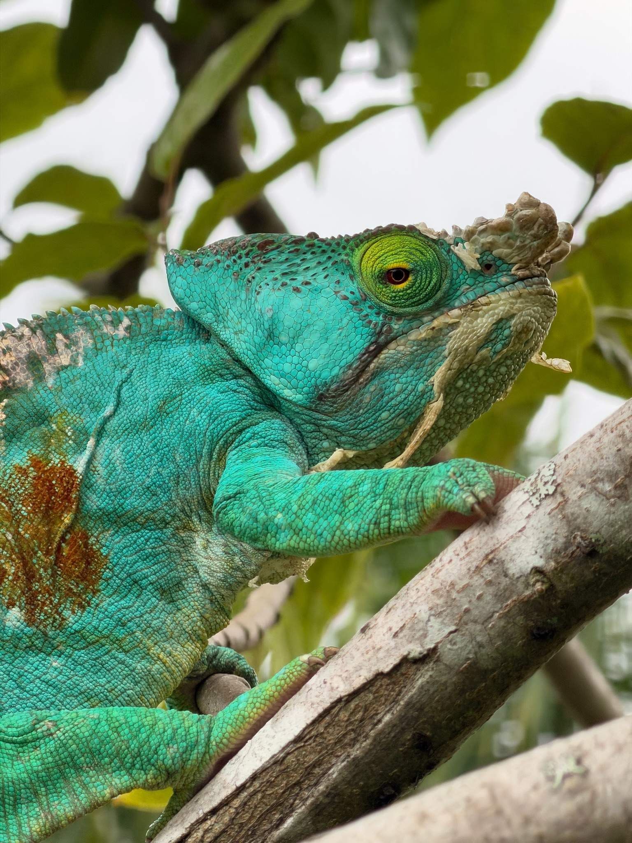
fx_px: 4869
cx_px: 316
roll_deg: -1.9
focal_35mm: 200
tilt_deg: +11.5
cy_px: 422
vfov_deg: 9.9
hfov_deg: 7.4
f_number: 2.8
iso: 50
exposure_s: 1/565
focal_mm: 16.89
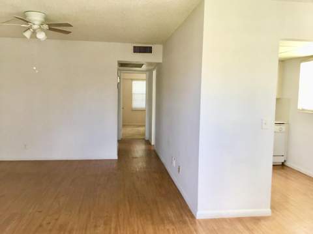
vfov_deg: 45.4
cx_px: 156
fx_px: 280
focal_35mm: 31
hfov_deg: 58.4
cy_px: 117
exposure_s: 1/60
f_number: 2.4
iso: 32
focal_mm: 3.3
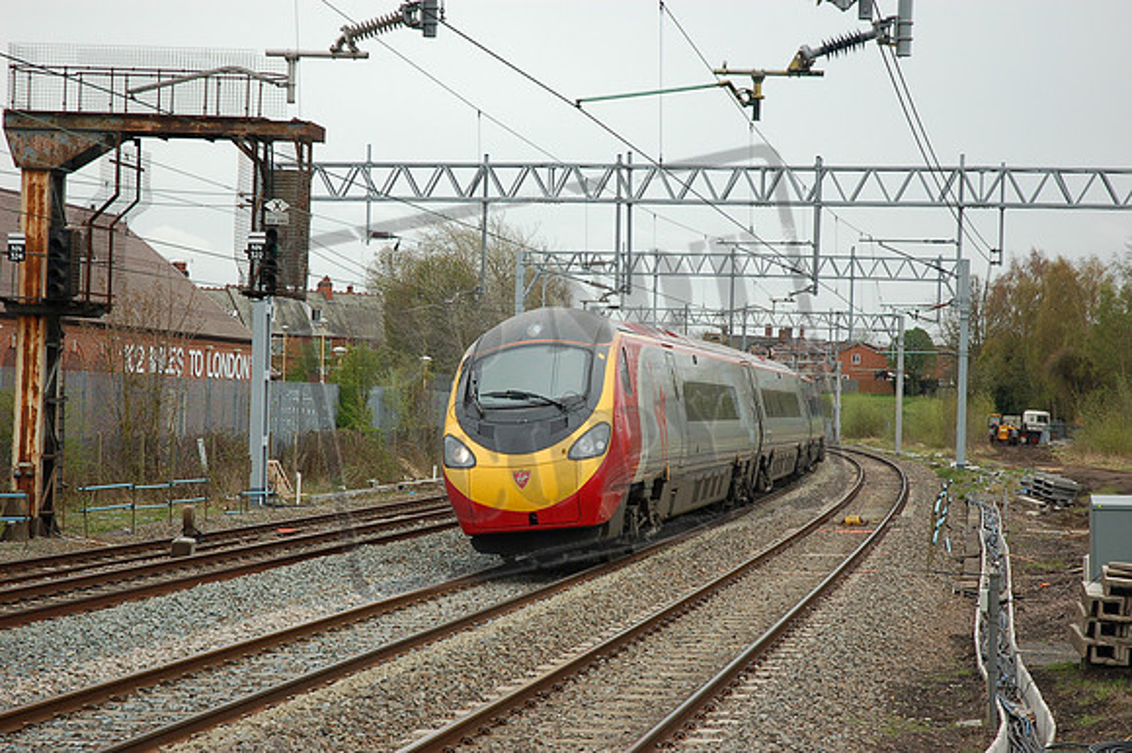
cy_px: 376
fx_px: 2640
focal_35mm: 84
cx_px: 566
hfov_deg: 24.2
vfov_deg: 16.2
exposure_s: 1/800
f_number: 4.5
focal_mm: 56
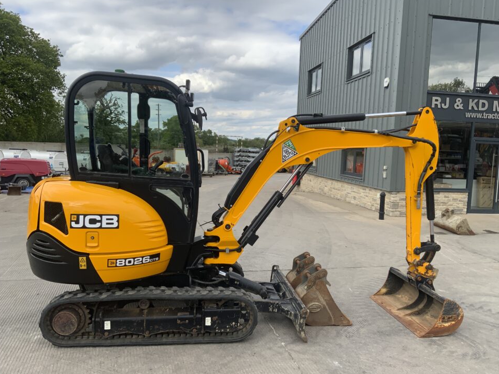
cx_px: 260
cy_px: 195
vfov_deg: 45.4
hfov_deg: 58.3
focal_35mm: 31
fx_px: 447
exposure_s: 1/1015
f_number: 1.8
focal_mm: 3
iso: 16
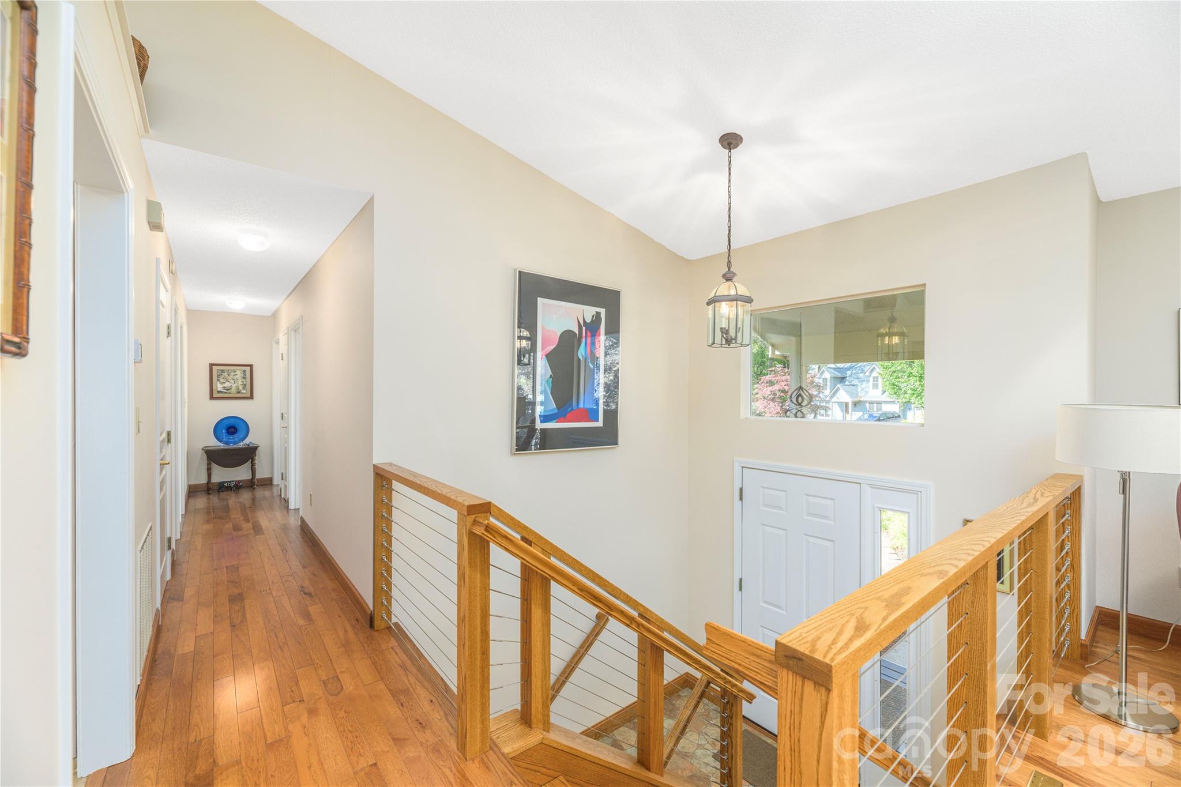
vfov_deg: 81.2
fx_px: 459
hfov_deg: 104.3
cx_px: 590
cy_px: 394
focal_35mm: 14
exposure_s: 1/160
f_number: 8
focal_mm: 14
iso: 320
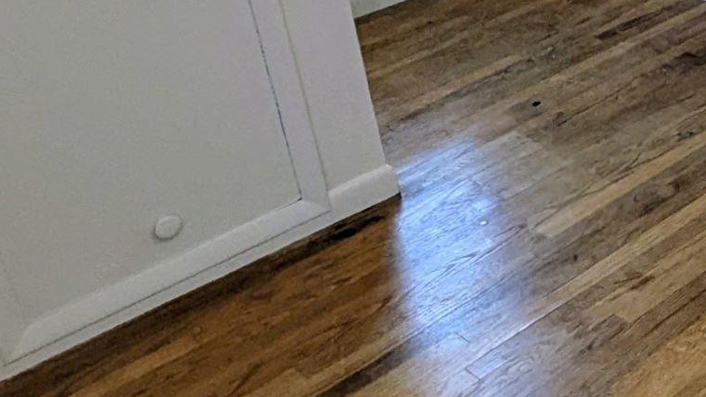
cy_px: -51
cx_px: 872
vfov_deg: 18.6
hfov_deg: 28.8
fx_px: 1160
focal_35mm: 62
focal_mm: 1.85
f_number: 2.2
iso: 42
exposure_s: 1/158
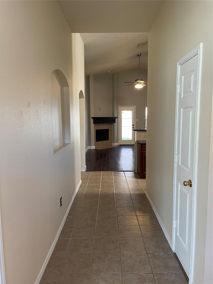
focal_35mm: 26
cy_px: 142
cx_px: 106
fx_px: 213
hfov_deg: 53.1
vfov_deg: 67.3
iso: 100
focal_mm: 5.1
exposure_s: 1/60
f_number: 1.6
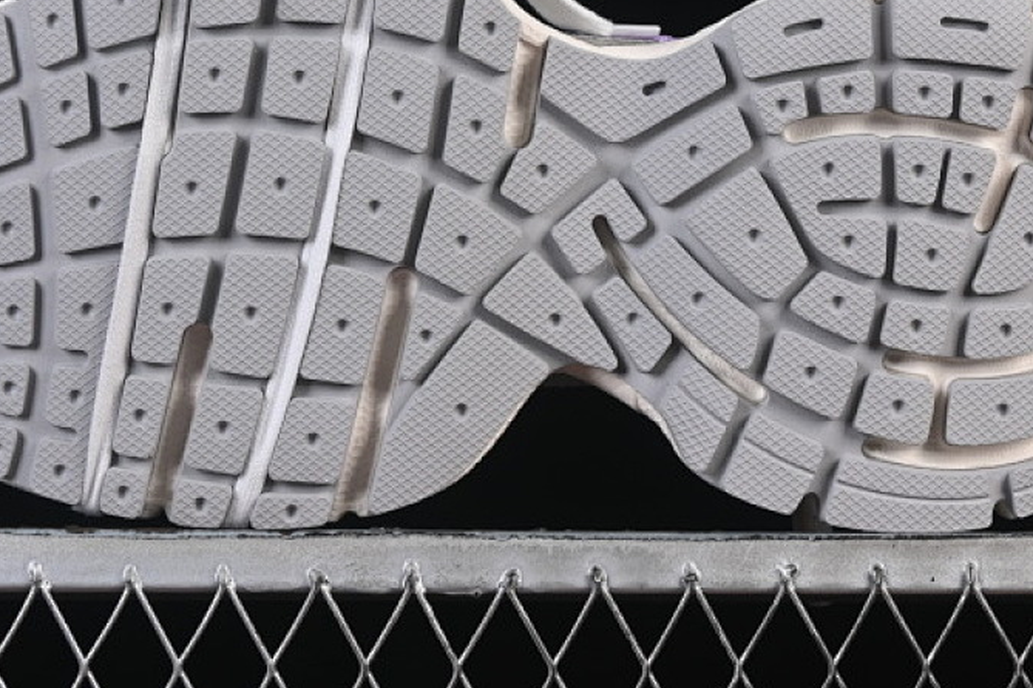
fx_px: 3472
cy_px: 187
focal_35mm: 121
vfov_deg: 11.3
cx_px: 523
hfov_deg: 16.9
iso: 160
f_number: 8
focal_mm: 50
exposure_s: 1/80
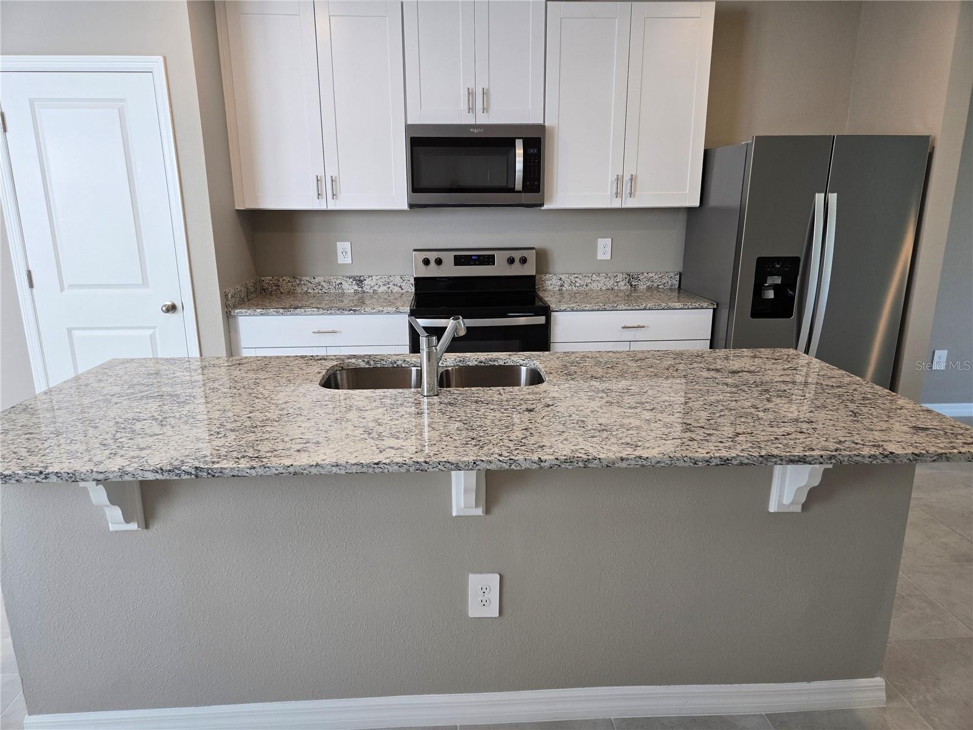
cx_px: 486
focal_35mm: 23
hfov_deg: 73.9
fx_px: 646
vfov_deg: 58.9
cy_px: 365
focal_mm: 5.4
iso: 100
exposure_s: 1/120
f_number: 1.8
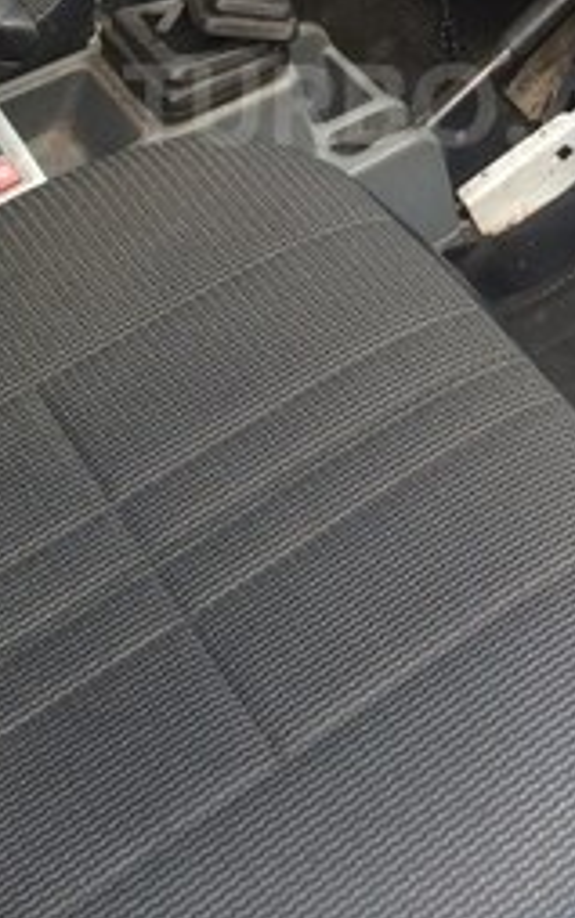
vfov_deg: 32.4
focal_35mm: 60
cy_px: 105
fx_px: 1503
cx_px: 401
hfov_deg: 21.5
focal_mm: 4.15
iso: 40
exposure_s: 1/50
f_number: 2.2
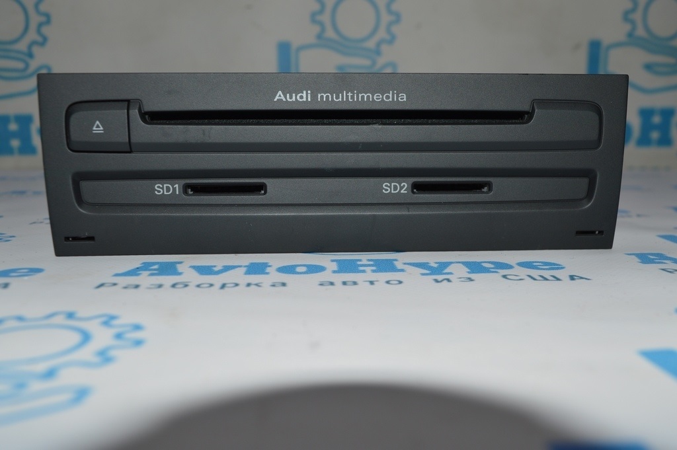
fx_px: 676
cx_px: 338
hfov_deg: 53.2
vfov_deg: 36.8
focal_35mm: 36
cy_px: 225
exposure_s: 1/60
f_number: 8
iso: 100
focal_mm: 24
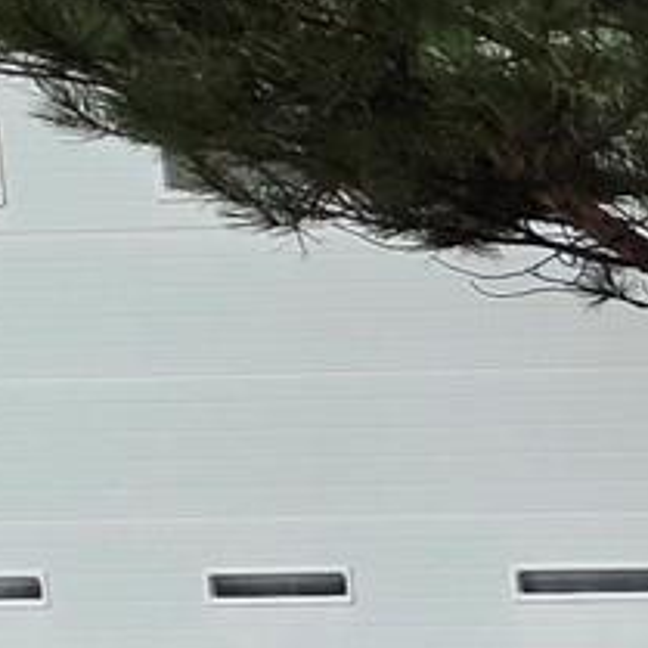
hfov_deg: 11.9
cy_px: 800
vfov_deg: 18.6
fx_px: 1864
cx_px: 1863
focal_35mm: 88
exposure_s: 1/1869
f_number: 1.9
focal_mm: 2.2
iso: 40
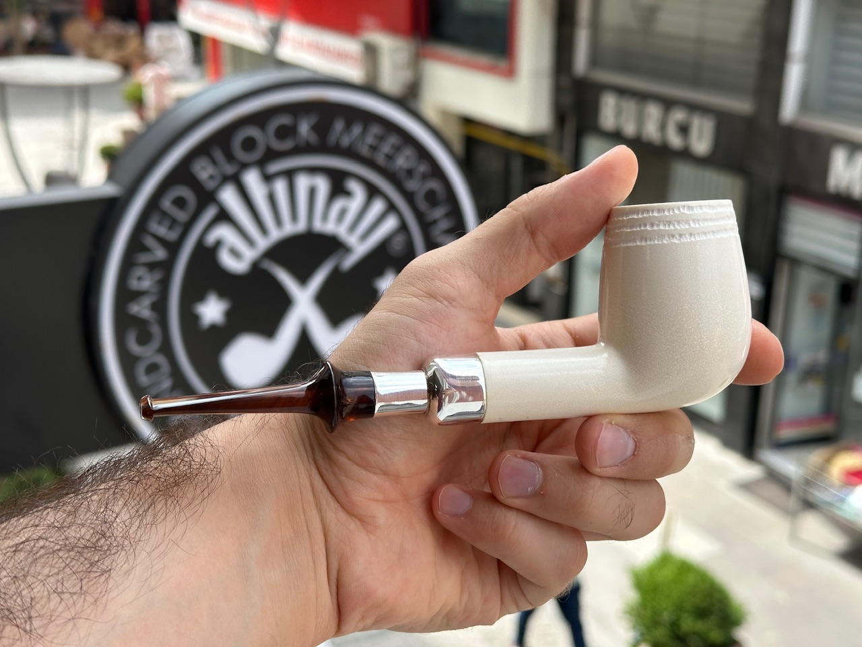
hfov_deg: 39.7
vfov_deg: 30.3
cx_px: 431
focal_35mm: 48
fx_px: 1195
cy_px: 324
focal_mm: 6.86
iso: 64
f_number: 1.78
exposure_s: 1/935
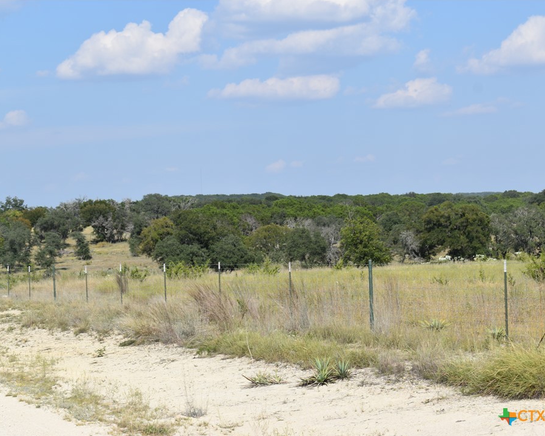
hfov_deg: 20.5
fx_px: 1509
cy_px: 218
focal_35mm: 94
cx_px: 258
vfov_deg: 16.4
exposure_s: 1/320
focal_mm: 55
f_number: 9
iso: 100
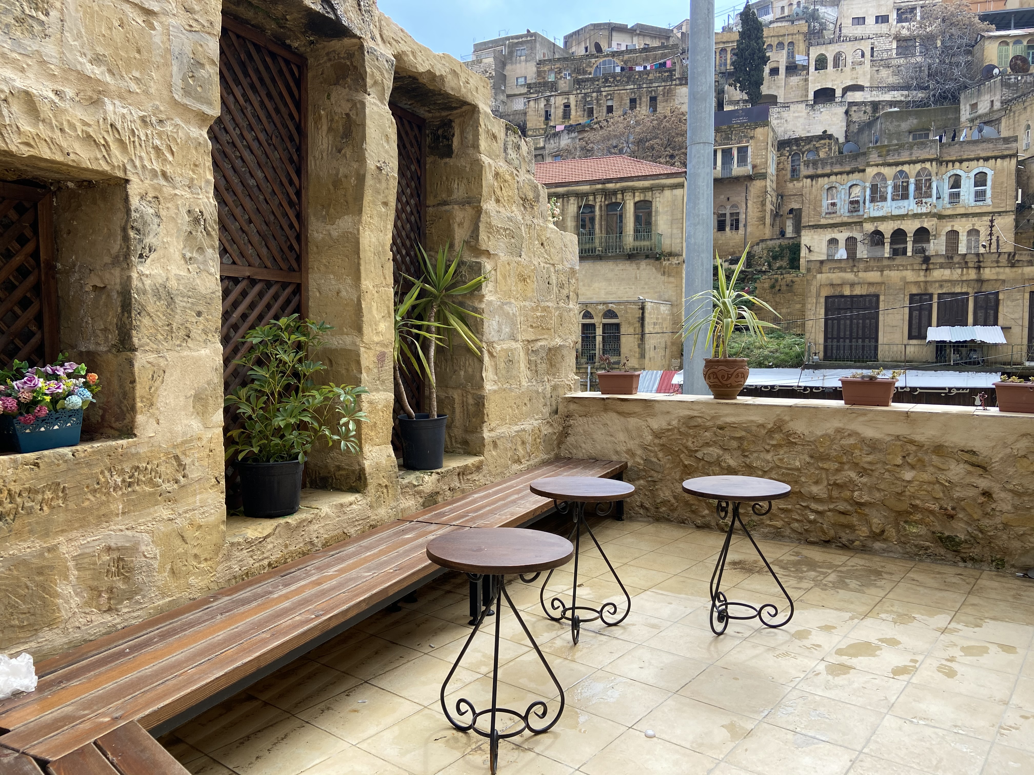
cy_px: 388
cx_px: 517
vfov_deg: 53.1
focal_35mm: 26
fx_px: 777
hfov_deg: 67.3
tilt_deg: -3.5
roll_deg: +0.2
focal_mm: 4.25
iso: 32
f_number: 1.8
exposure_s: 1/898
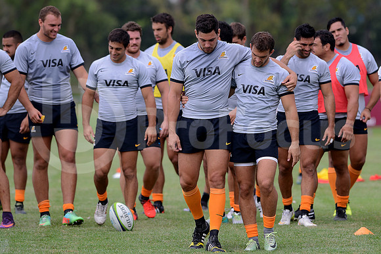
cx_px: 190
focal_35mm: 300
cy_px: 127
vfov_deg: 4.6
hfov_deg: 6.9
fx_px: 3176
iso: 200
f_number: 4
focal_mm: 300
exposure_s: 1/800
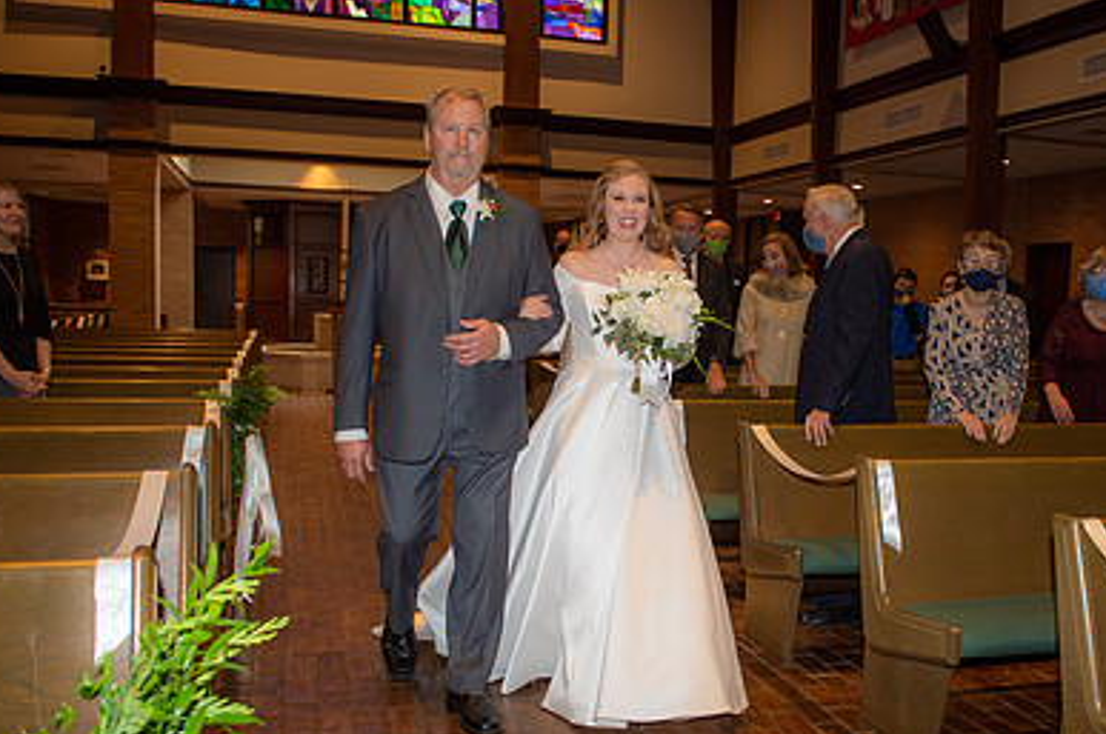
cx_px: 649
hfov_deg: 52.9
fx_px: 1105
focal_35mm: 36
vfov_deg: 36.7
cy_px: 408
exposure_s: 1/160
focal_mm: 24
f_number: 5.6
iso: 1250
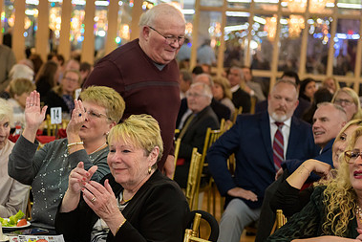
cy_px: 169
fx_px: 956
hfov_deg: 21.4
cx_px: 118
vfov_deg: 14.4
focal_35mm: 95
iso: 1000
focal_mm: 62
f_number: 3.2
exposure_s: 1/125
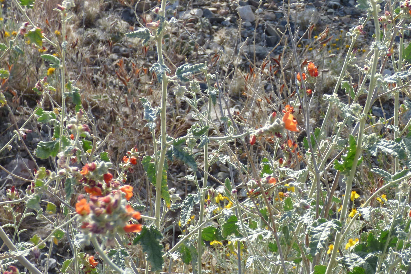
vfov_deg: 10.3
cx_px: 309
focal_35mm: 133
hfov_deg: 15.3
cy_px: 151
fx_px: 1518
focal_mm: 13.11
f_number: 4.4
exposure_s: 1/250
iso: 100
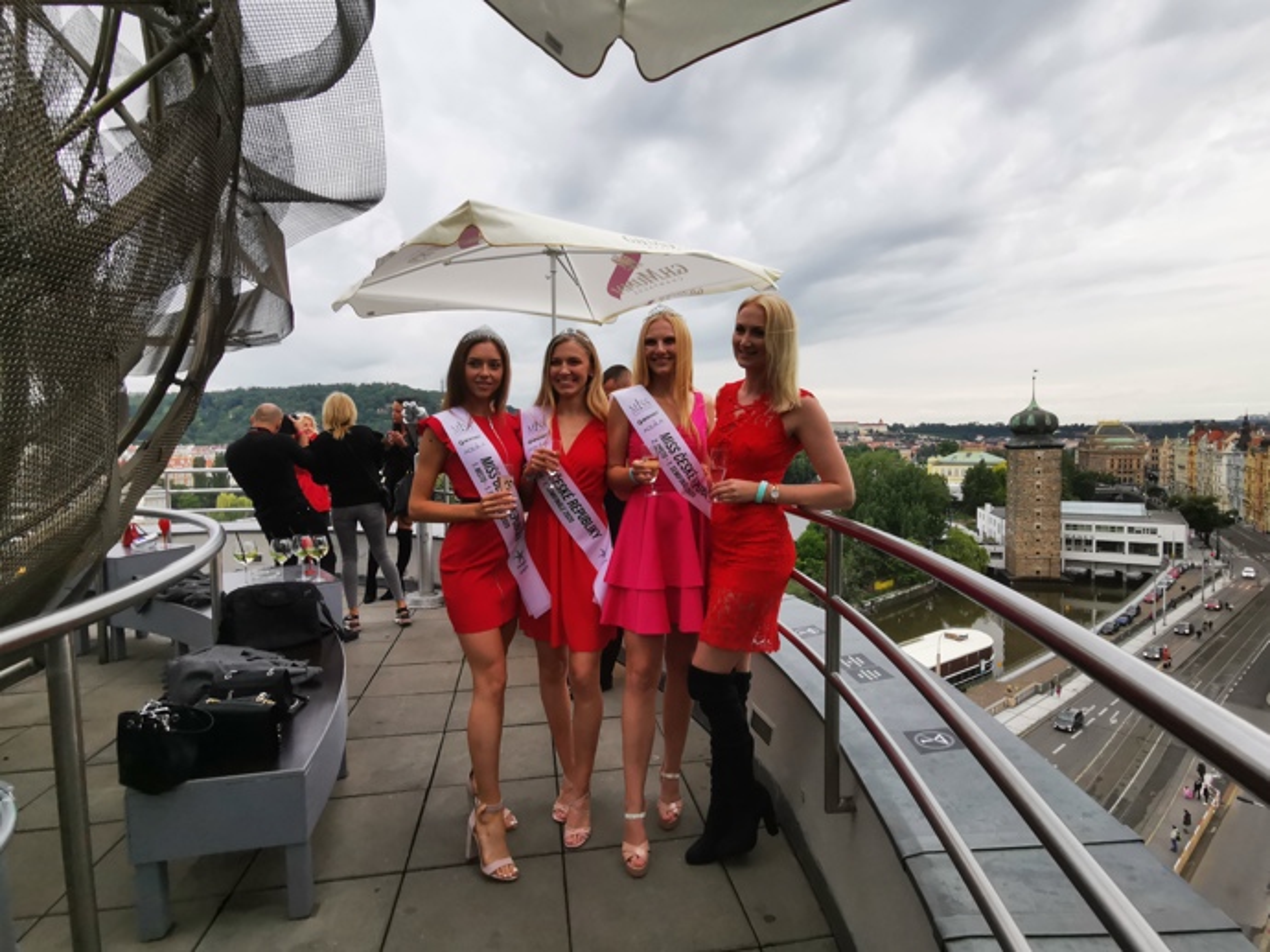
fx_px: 623
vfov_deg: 74.7
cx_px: 635
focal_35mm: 17
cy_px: 476
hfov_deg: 91.0
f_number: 2.2
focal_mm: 2.26
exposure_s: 1/100
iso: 80
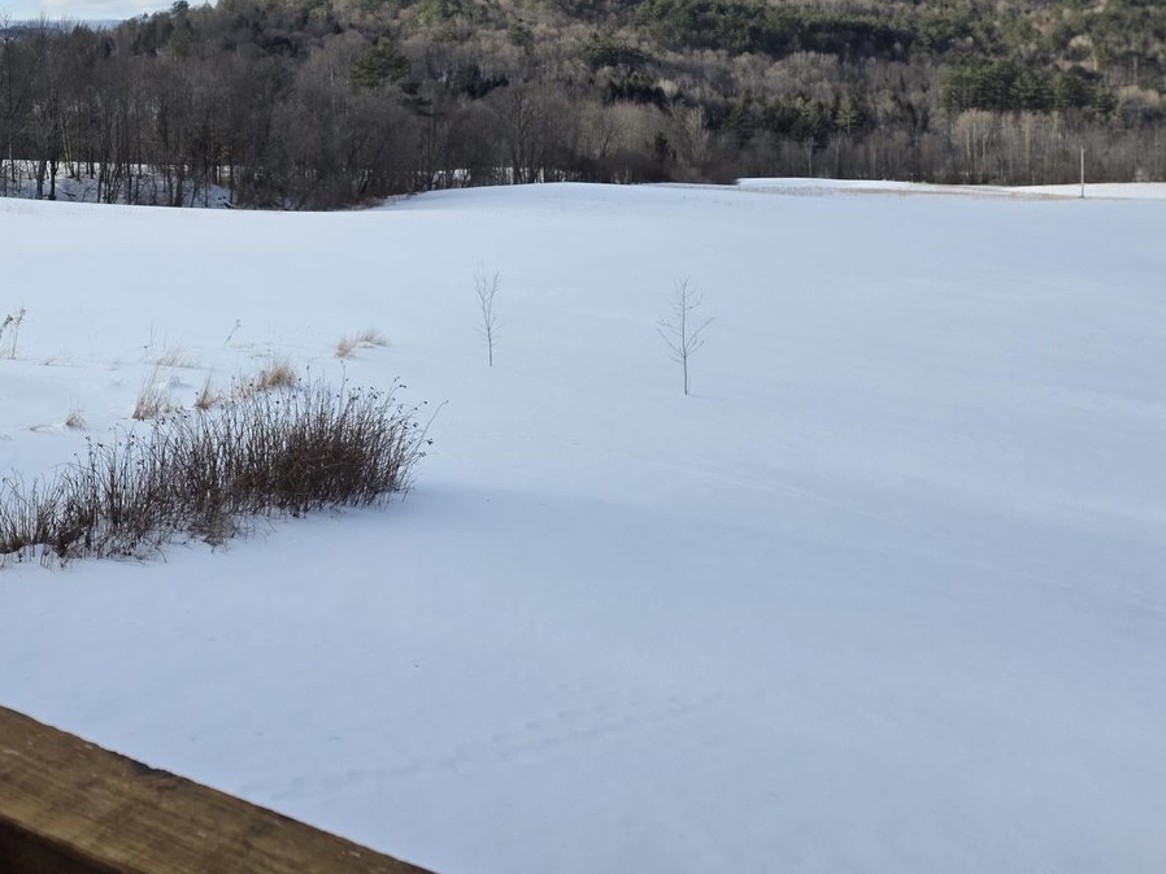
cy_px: 118
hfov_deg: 43.5
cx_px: 223
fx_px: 1381
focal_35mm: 41
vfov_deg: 33.6
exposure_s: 1/5778
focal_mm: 6.25
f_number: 1.7
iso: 80
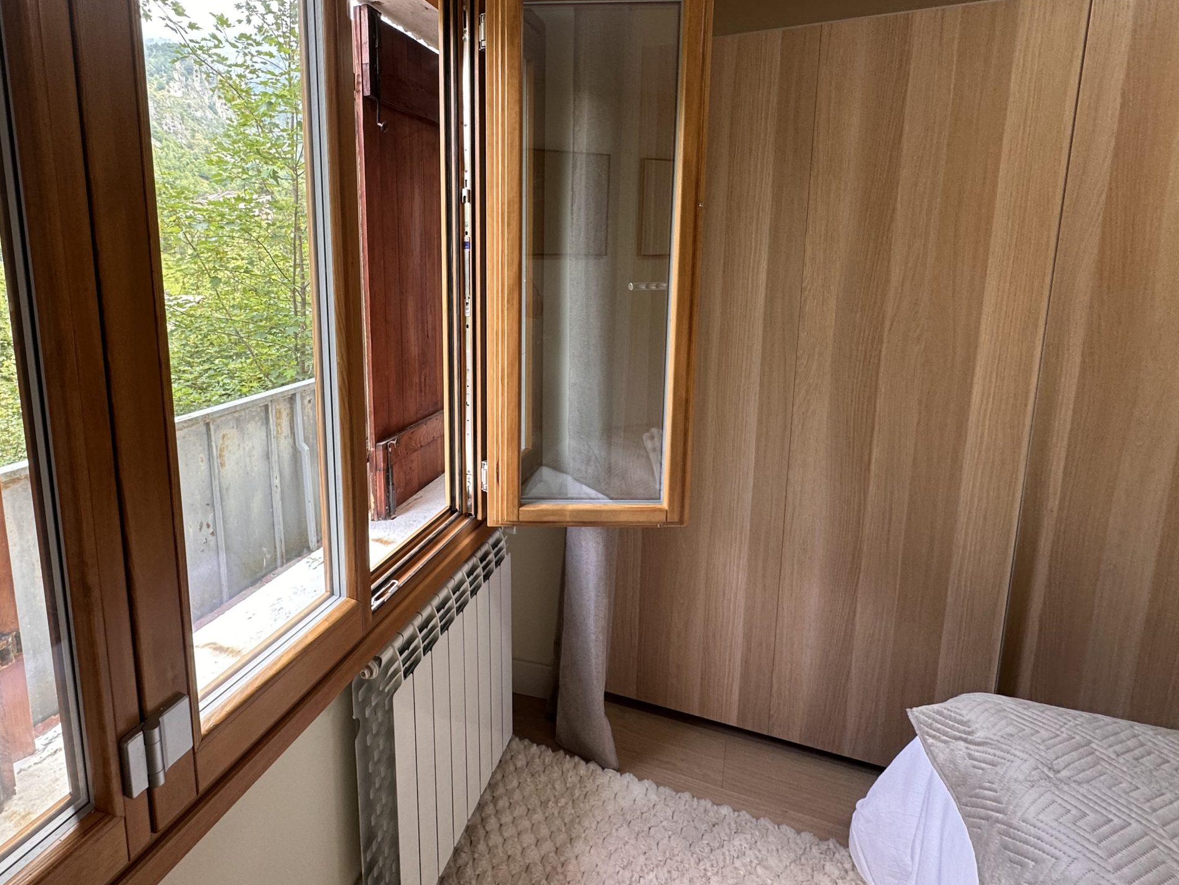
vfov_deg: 68.1
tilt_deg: -9.6
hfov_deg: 83.6
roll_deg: +1.2
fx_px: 647
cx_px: 468
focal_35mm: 19
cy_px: 357
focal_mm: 2.22
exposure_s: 1/99
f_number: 2.2
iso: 64
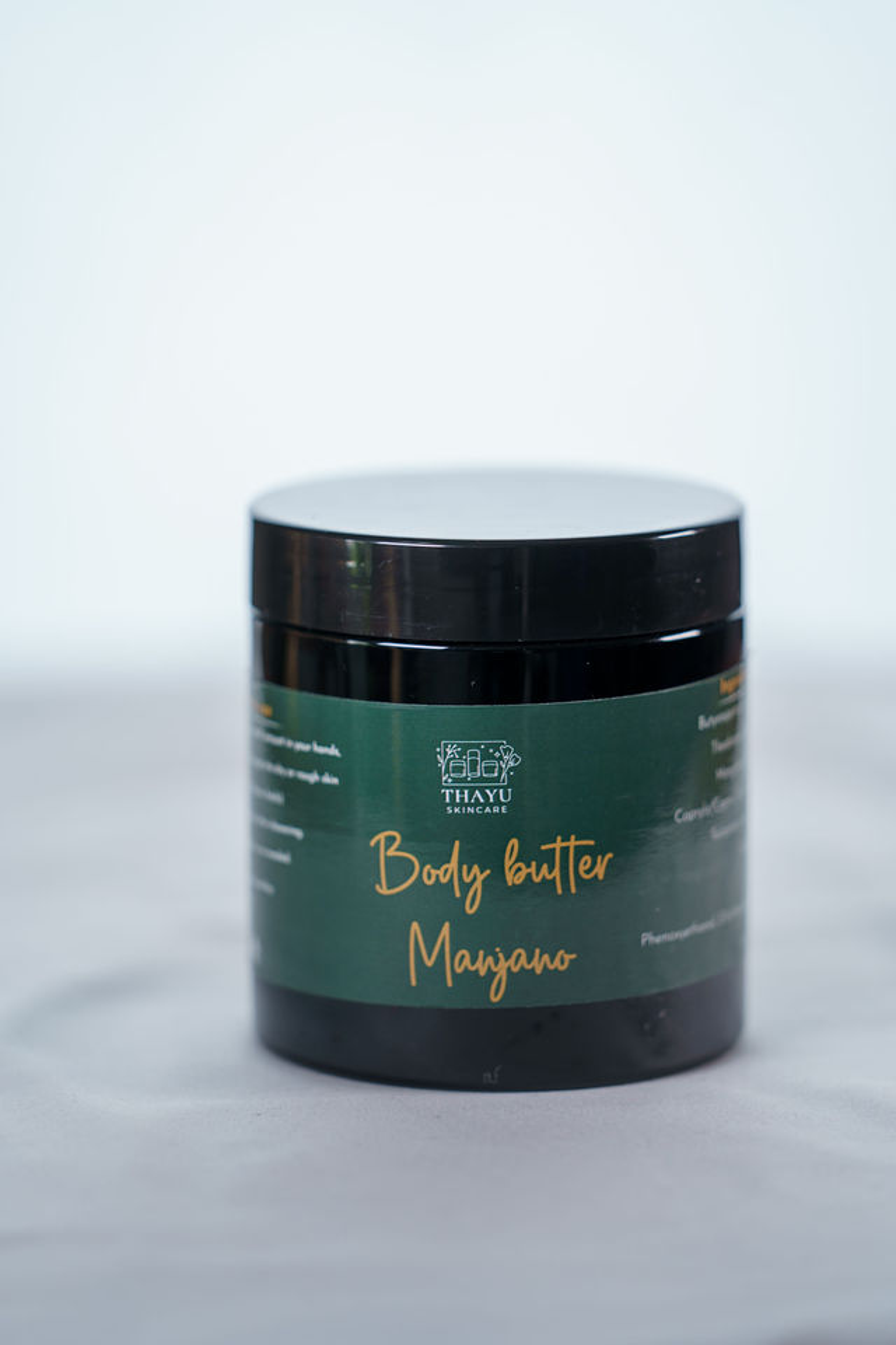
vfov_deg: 12.5
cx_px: 448
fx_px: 6160
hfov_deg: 8.3
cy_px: 672
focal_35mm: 165
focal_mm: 165
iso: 100
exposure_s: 1/100
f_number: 2.8
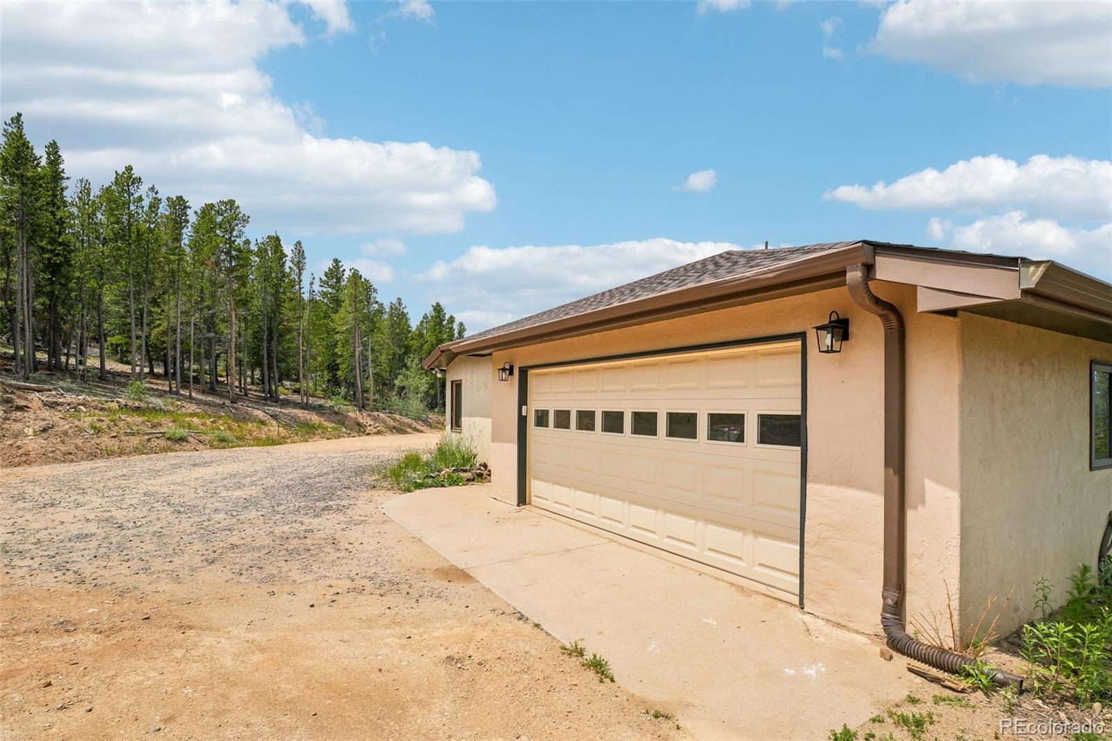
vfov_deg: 72.0
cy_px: 370
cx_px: 556
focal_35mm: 16
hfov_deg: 95.0
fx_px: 510
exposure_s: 1/750
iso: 100
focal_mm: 11
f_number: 8
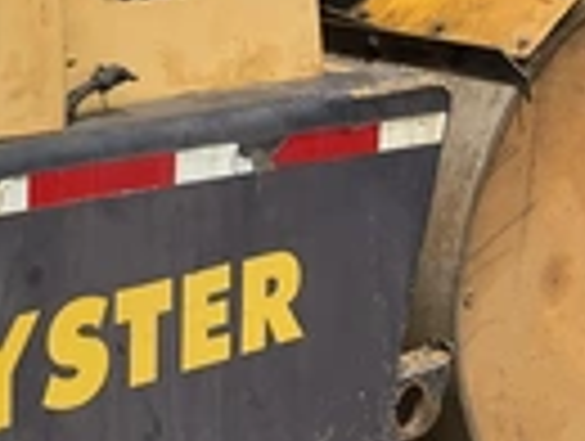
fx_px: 1507
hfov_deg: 20.0
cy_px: -72
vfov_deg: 16.1
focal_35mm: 89
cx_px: -189
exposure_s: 1/1912
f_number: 1.8
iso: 25
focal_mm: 3
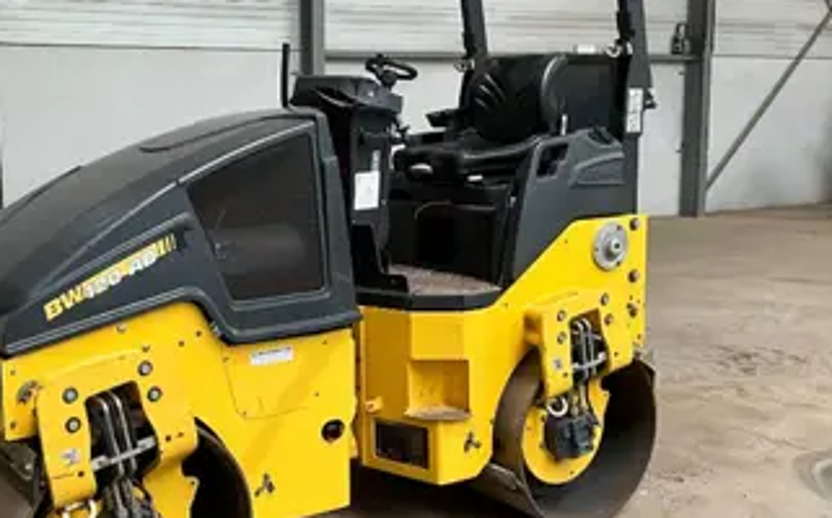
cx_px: 298
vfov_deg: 27.9
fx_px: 1042
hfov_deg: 43.1
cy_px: 251
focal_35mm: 46
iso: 64
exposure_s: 1/95
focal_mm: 3
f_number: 1.8
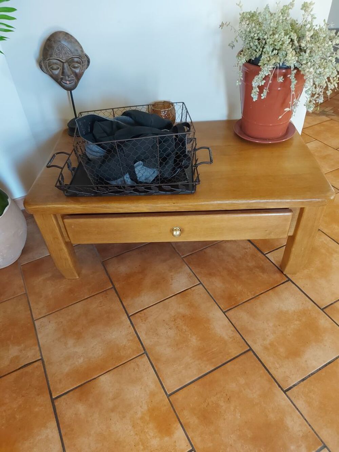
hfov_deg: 56.8
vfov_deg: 71.6
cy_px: 226
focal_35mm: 24
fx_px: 313
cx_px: 170
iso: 640
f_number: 1.8
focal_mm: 5.23
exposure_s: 1/20
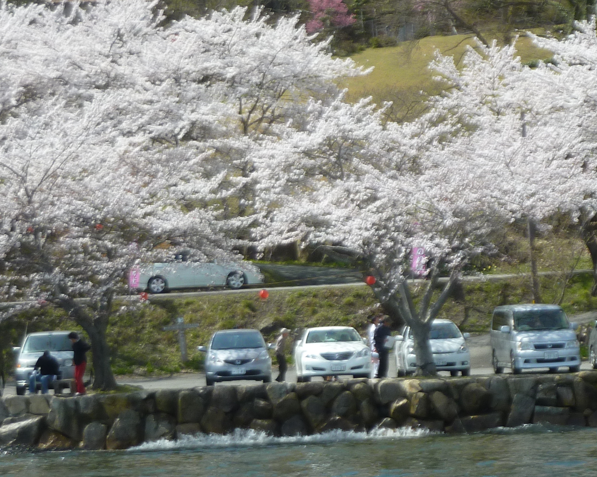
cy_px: 238
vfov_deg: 13.1
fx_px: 2085
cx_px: 307
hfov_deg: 16.3
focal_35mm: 118
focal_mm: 10.3
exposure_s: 1/400
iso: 80
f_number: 4
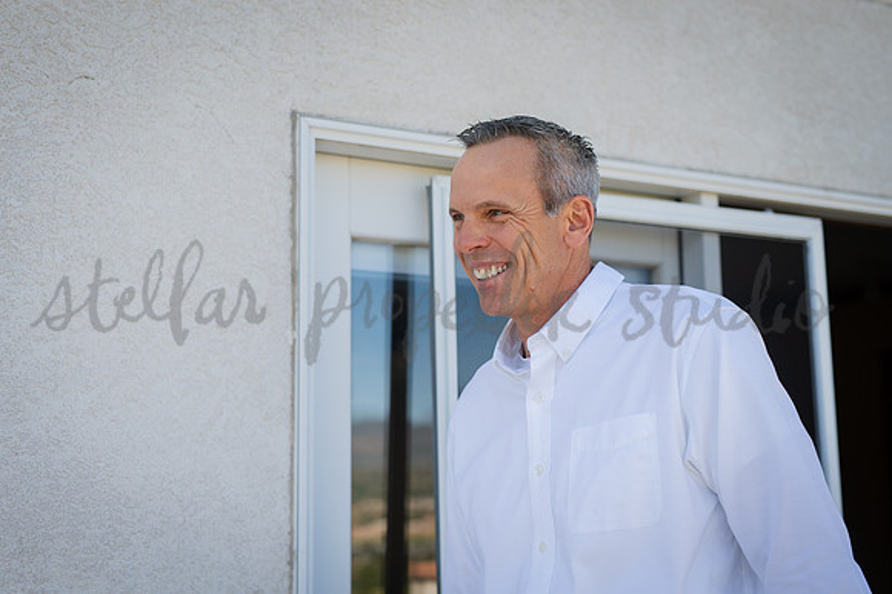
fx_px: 1334
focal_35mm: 54
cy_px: 297
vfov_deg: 25.1
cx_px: 446
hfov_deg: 37.0
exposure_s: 1/1600
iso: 200
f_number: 2.8
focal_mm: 50
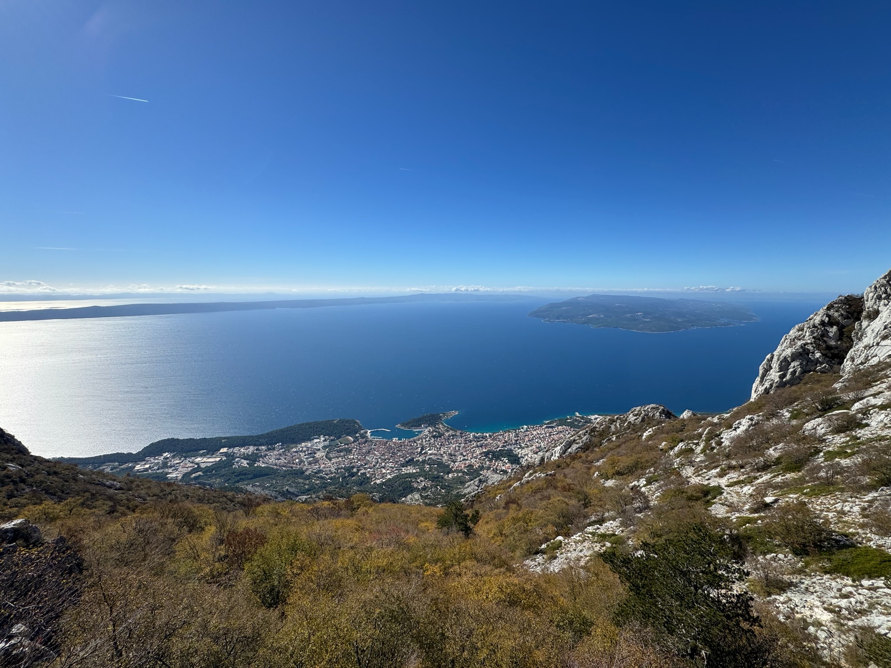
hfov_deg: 102.1
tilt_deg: -7.9
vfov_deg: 85.7
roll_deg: -0.5
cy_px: 334
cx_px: 446
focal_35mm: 14
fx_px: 360
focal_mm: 2.22
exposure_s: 1/2985
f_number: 2.2
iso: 50
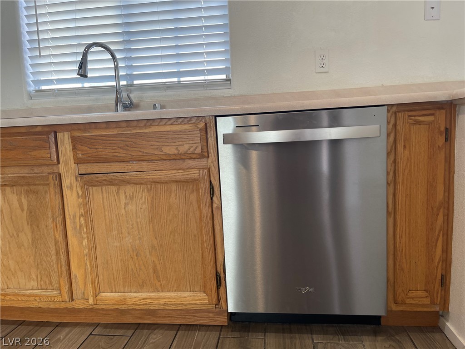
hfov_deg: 69.4
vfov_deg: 54.9
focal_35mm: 25
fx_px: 336
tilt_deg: -7.1
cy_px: 174
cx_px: 232
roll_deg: +2.0
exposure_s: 1/60
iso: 64
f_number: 1.6
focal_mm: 5.1
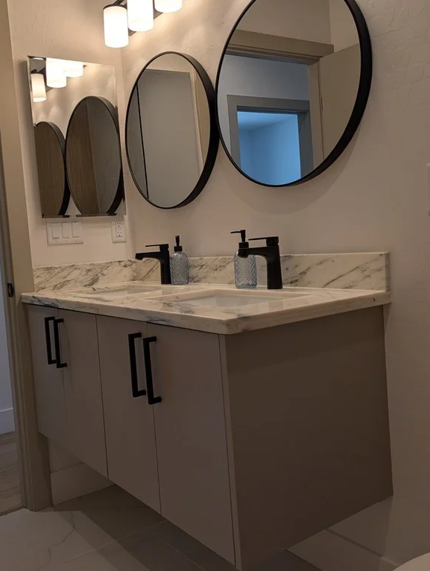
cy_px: 278
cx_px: 152
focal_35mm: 32
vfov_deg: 56.7
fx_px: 529
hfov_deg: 43.8
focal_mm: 6.9
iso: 20
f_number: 1.68
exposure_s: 1/120
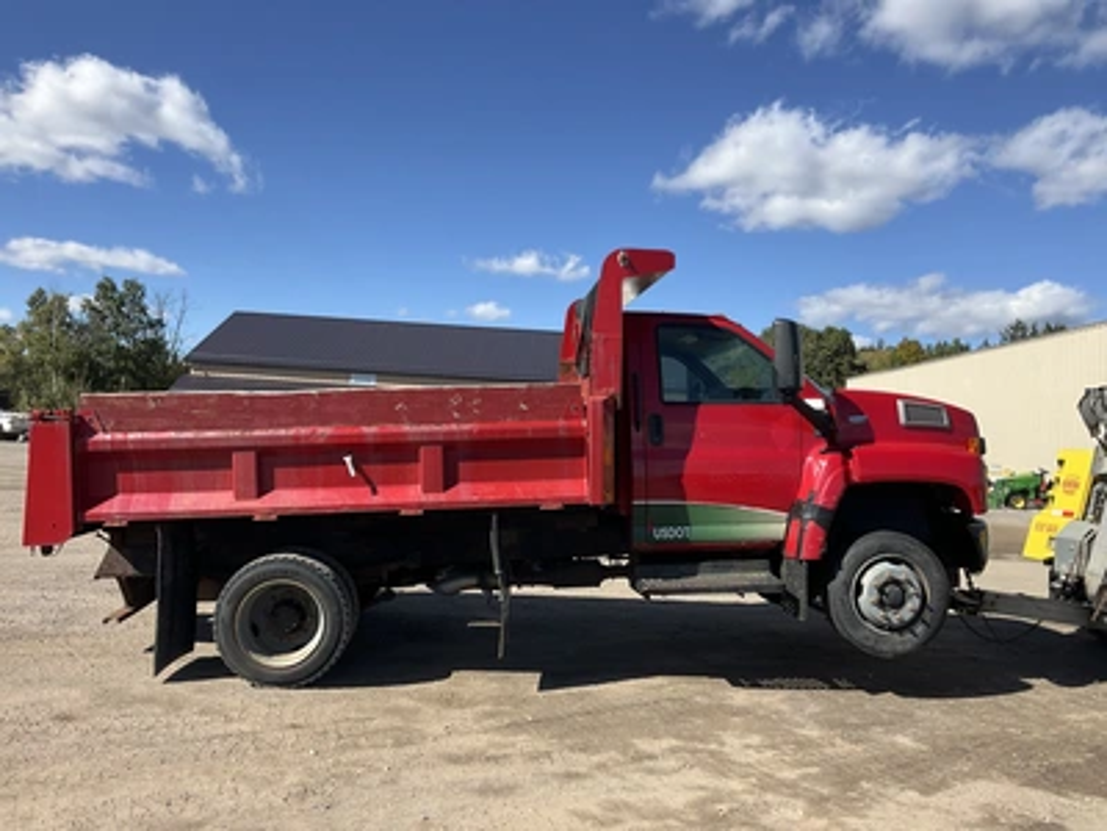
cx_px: 554
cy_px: 416
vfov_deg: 48.2
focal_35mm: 29
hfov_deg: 61.7
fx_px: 927
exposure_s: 1/1534
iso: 25
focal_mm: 3
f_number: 1.8
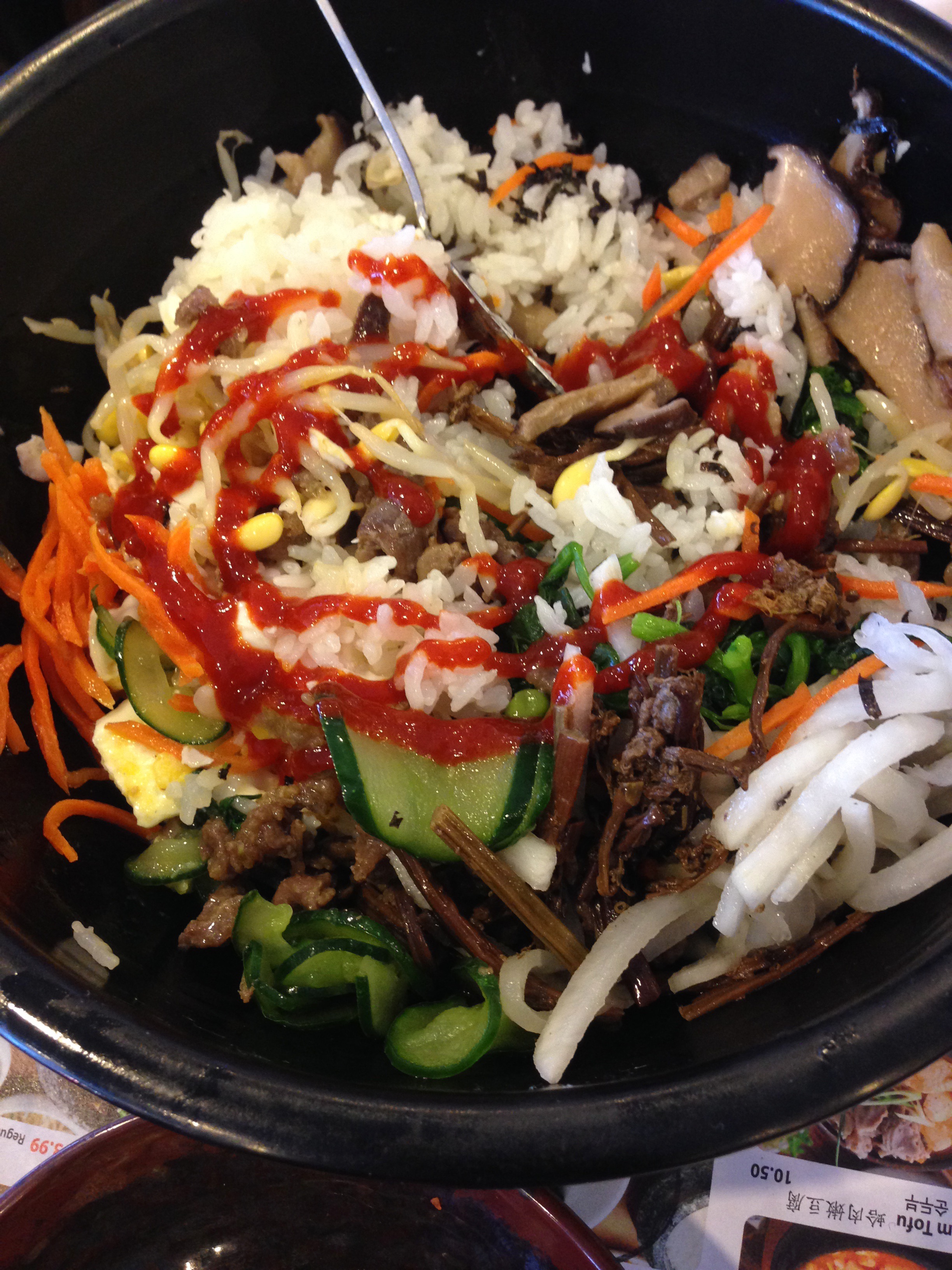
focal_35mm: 33
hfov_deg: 42.9
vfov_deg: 55.4
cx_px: 476
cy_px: 635
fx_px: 1210
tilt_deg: -64.6
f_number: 2.4
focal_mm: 4.12
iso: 160
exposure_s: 1/20
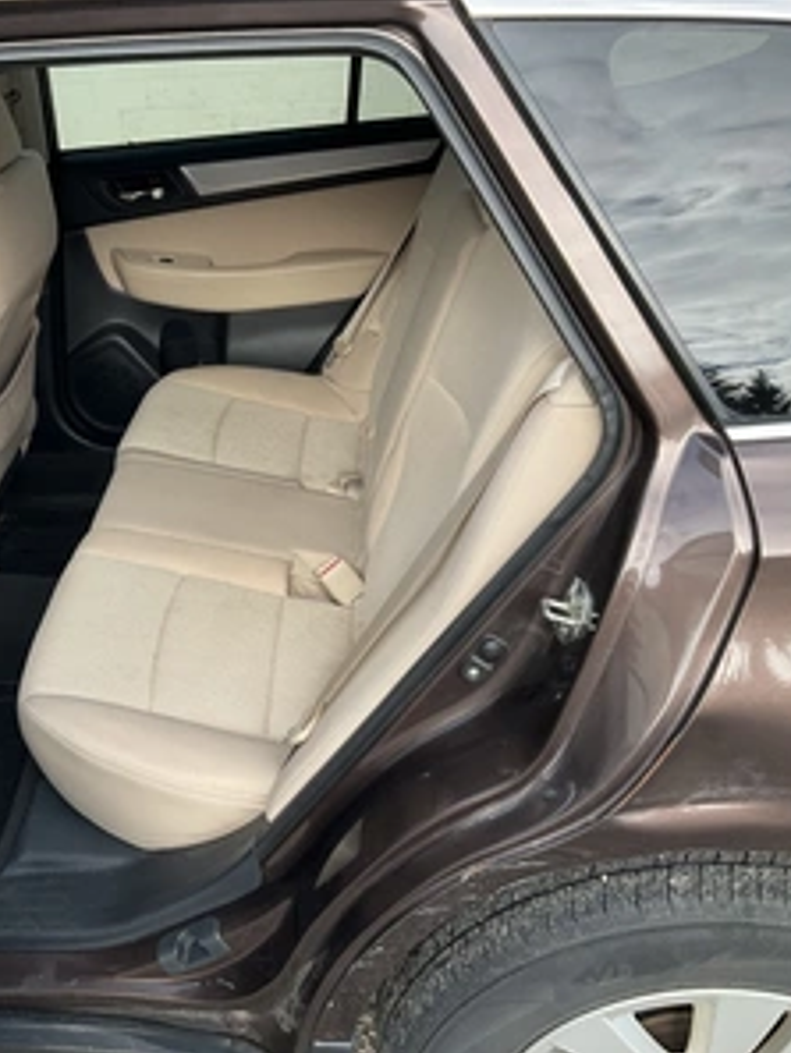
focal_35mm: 39
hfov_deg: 35.9
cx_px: 188
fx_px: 1187
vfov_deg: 47.8
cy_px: 528
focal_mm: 3
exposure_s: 1/283
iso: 25
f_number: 1.8
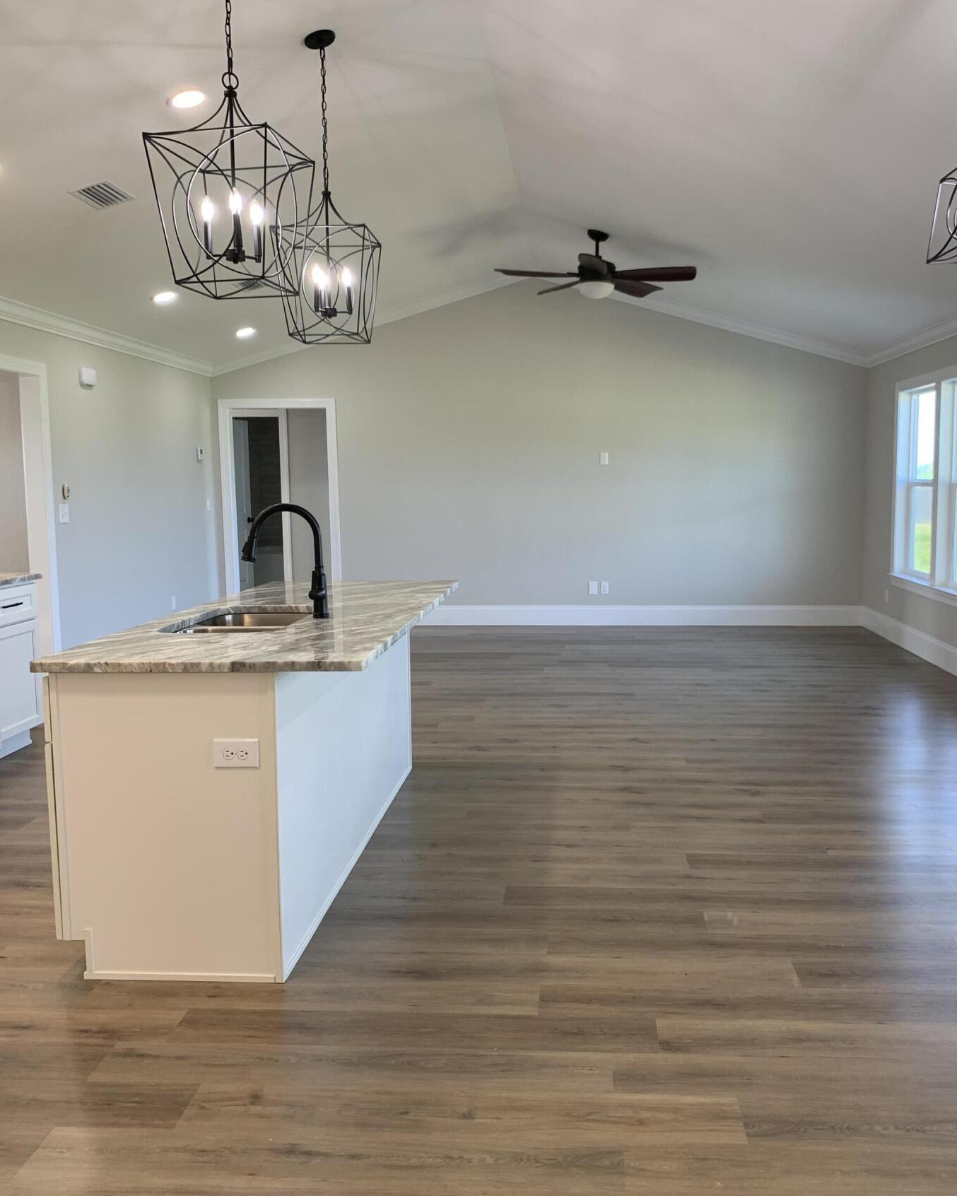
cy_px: 582
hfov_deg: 48.5
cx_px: 518
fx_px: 1062
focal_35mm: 30
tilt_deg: -5.9
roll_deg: +0.0
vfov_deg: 58.8
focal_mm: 4.25
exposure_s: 1/60
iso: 64
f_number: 1.8
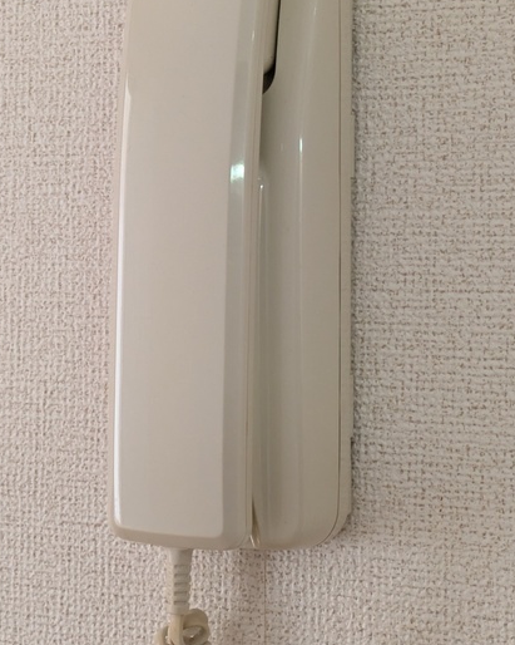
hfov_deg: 16.5
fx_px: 1772
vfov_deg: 20.6
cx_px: 224
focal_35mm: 93
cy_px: 253
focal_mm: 5.43
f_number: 1.89
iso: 178
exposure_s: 1/24
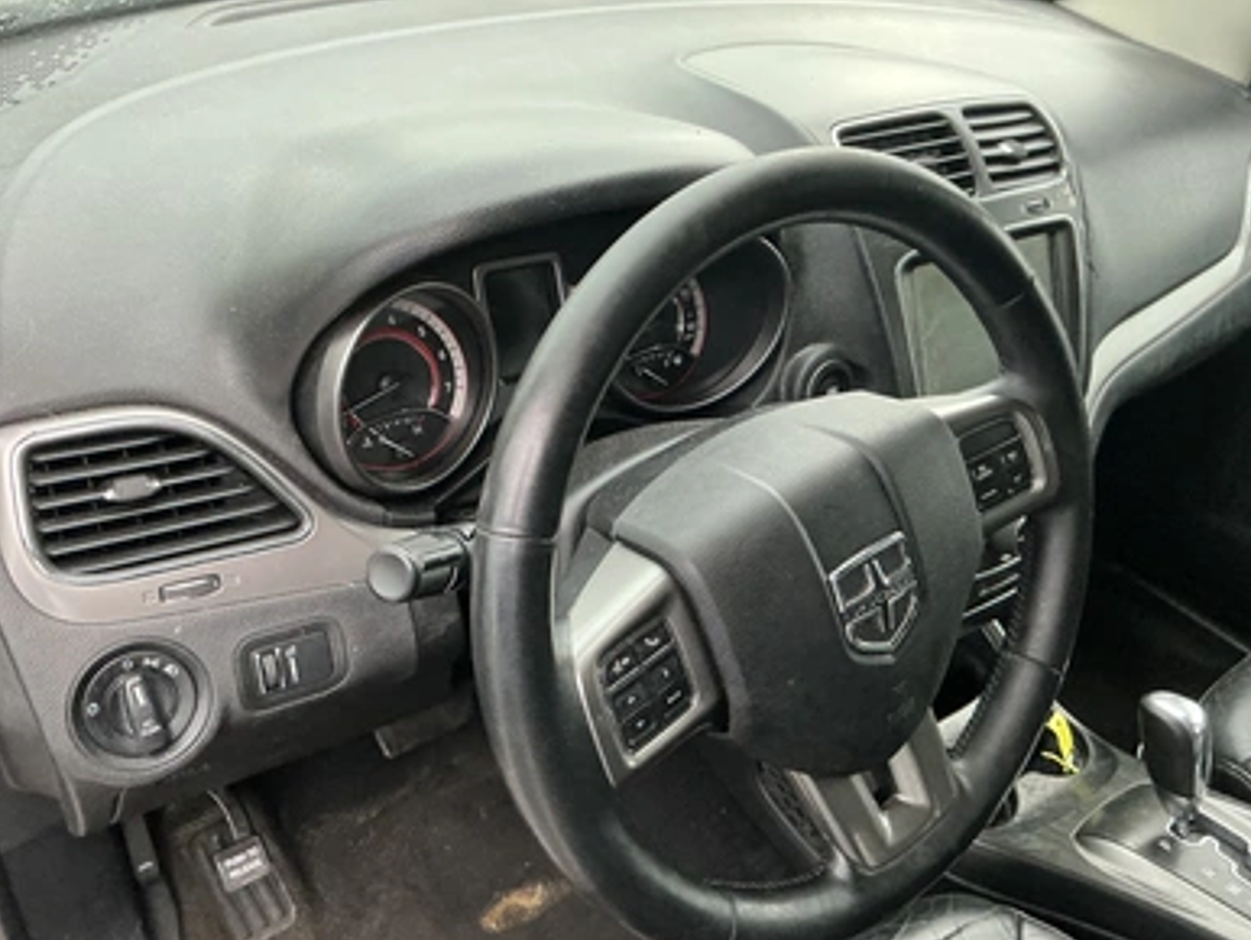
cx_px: 626
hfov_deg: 61.6
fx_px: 1049
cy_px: 483
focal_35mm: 29
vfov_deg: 48.3
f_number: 1.8
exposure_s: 1/60
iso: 250
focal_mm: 3
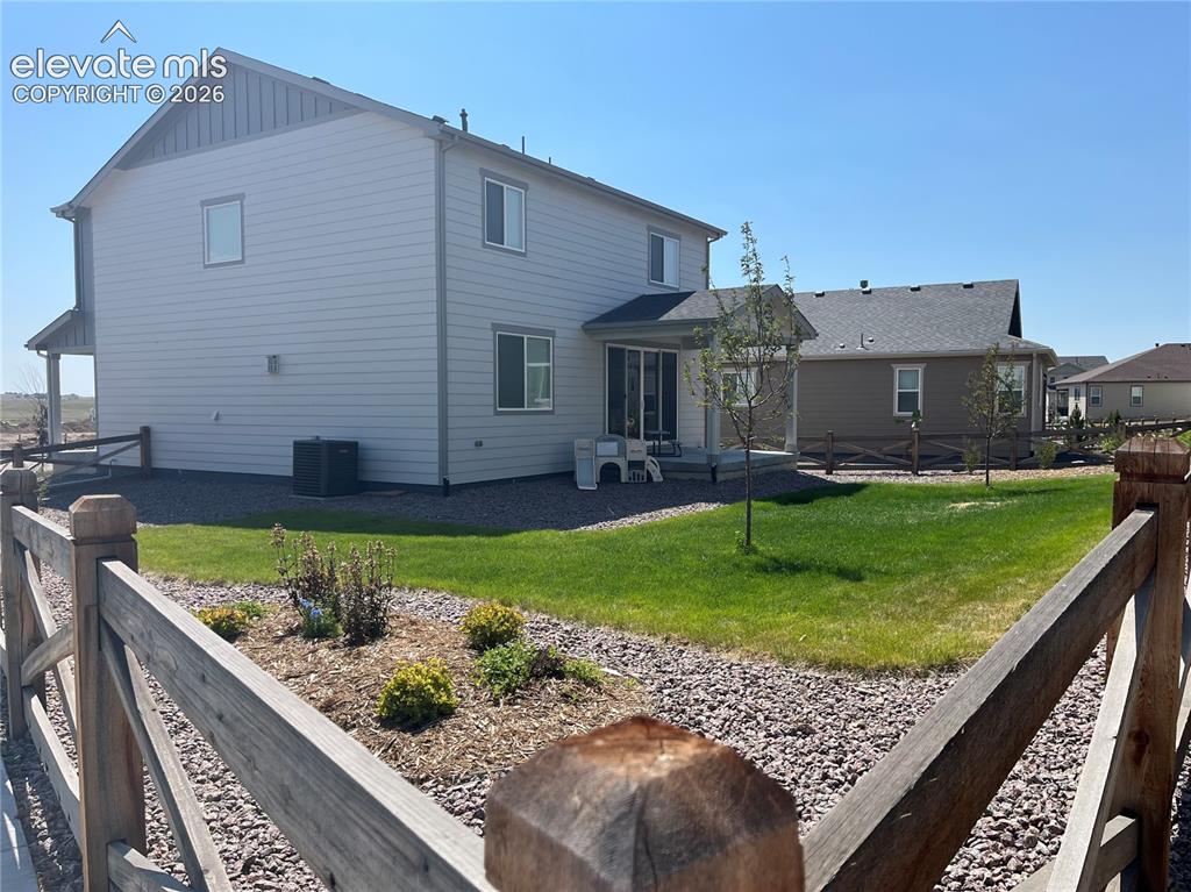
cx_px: 596
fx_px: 894
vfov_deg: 53.0
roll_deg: +1.1
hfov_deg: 67.3
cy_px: 446
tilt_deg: -3.6
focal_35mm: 26
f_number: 1.6
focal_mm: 5.1
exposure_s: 1/4016
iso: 50
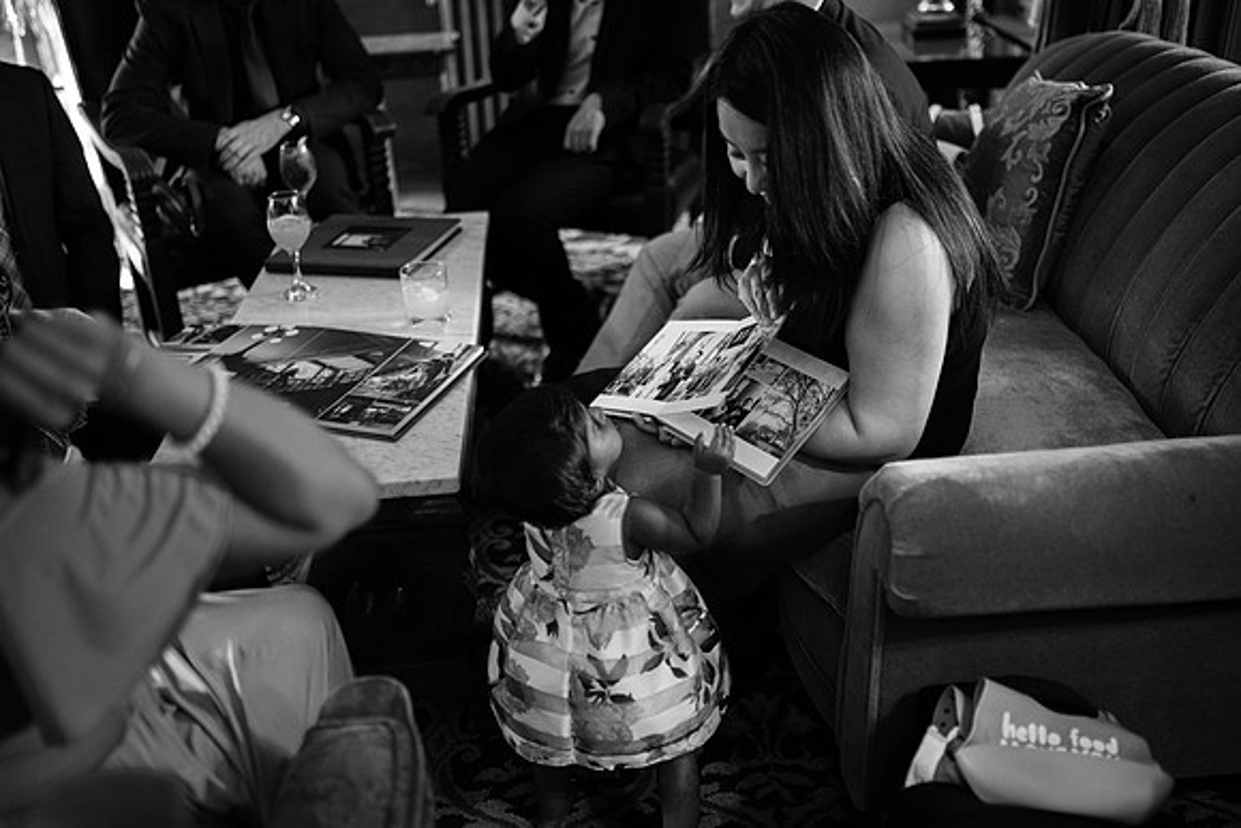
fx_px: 1207
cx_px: 620
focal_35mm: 35
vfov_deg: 37.9
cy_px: 414
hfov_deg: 54.4
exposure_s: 1/160
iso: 1000
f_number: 1.6
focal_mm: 35
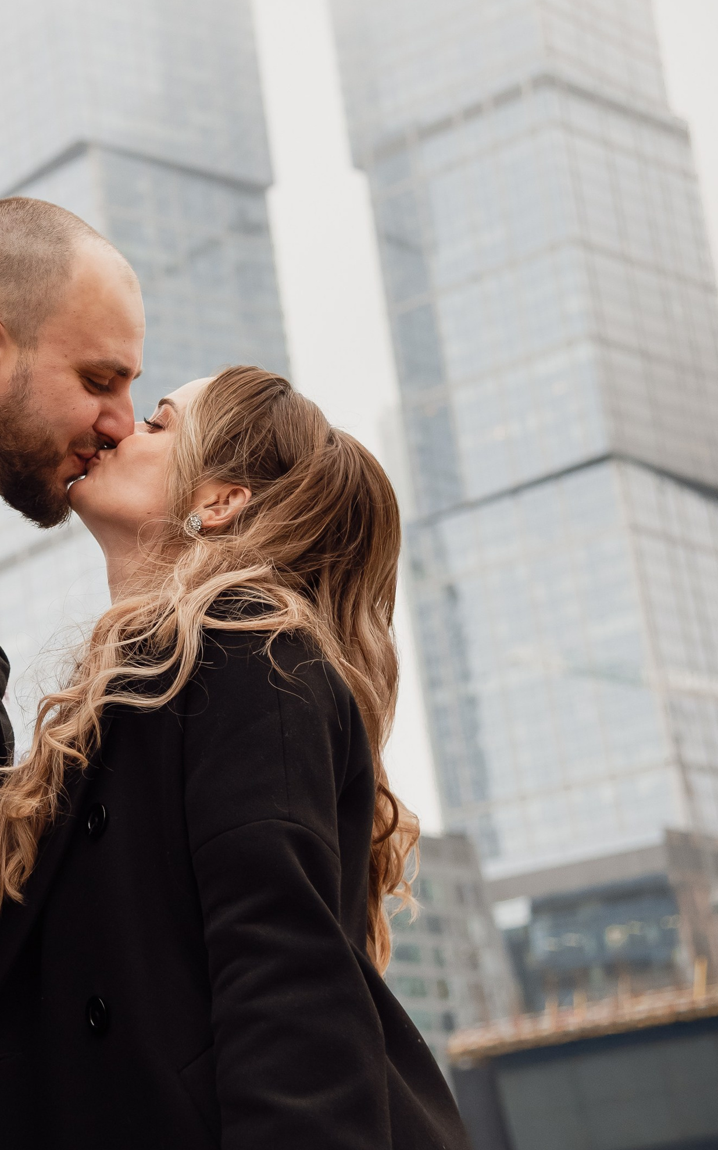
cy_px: 395
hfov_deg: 13.1
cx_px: 134
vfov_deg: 20.9
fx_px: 3101
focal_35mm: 99
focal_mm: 50
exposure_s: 1/320
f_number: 4
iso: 1000
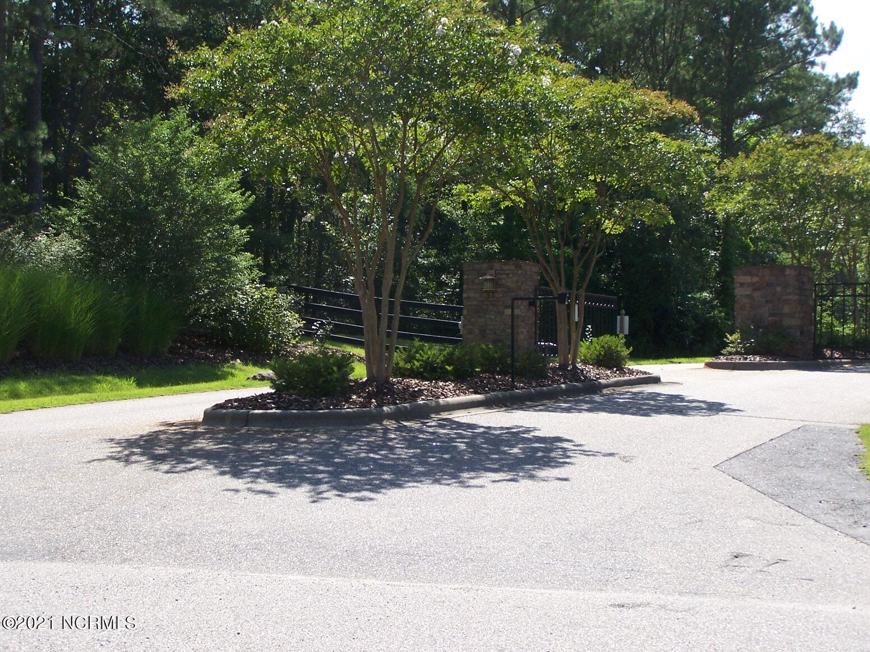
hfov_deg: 29.0
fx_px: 1684
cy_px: 326
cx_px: 435
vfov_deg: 21.9
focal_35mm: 67
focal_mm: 11.1
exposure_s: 1/750
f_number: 3.2
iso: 80
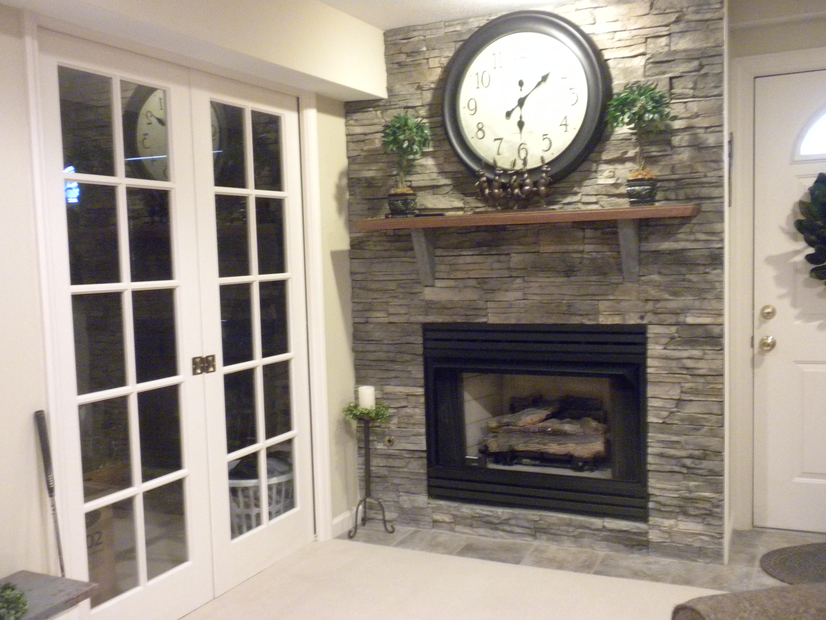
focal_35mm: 37
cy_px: 310
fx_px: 883
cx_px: 413
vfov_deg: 38.7
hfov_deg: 50.1
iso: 643
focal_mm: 6.6
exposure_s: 1/9.9
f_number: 3.5
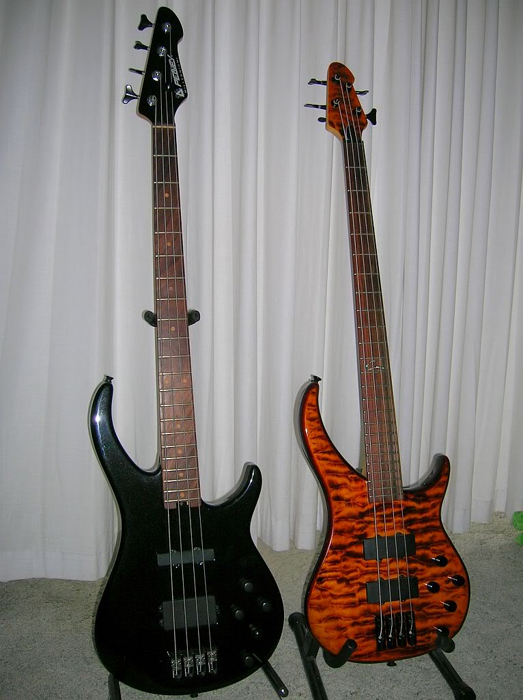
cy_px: 350
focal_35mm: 34
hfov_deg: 41.7
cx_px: 262
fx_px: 686
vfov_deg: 54.0
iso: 50
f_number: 2.9
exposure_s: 1/60.1
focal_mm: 5.7
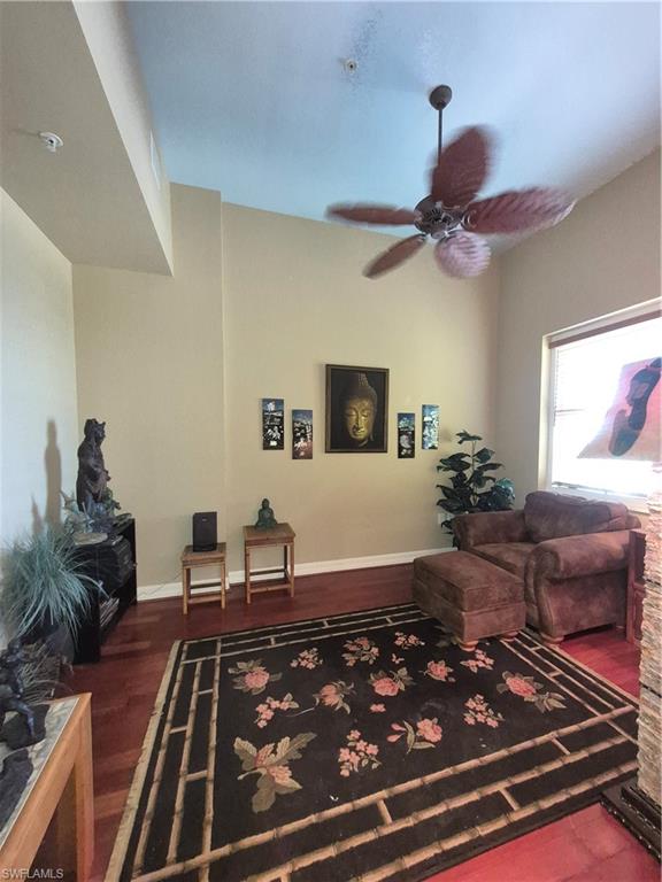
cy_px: 441
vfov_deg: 106.2
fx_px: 331
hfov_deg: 89.9
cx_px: 331
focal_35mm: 13
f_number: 2.2
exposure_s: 1/30
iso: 500
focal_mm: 1.74
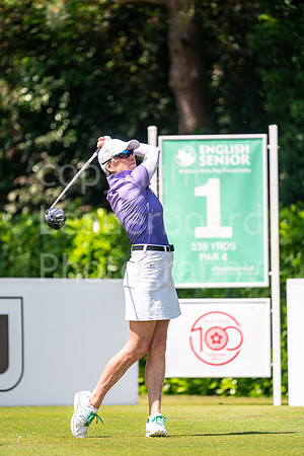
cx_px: 152
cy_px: 228
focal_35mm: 300
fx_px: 3800
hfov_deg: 4.6
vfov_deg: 6.9
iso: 200
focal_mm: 300
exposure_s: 1/2500
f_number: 4.5
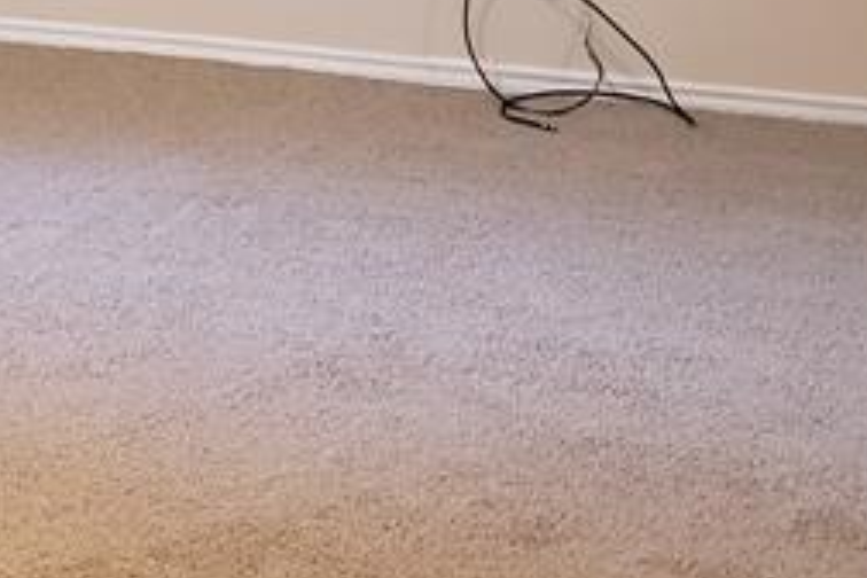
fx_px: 2649
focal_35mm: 110
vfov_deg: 12.2
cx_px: -127
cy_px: -110
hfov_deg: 17.8
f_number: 1.5
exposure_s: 1/60
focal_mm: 4.3
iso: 250
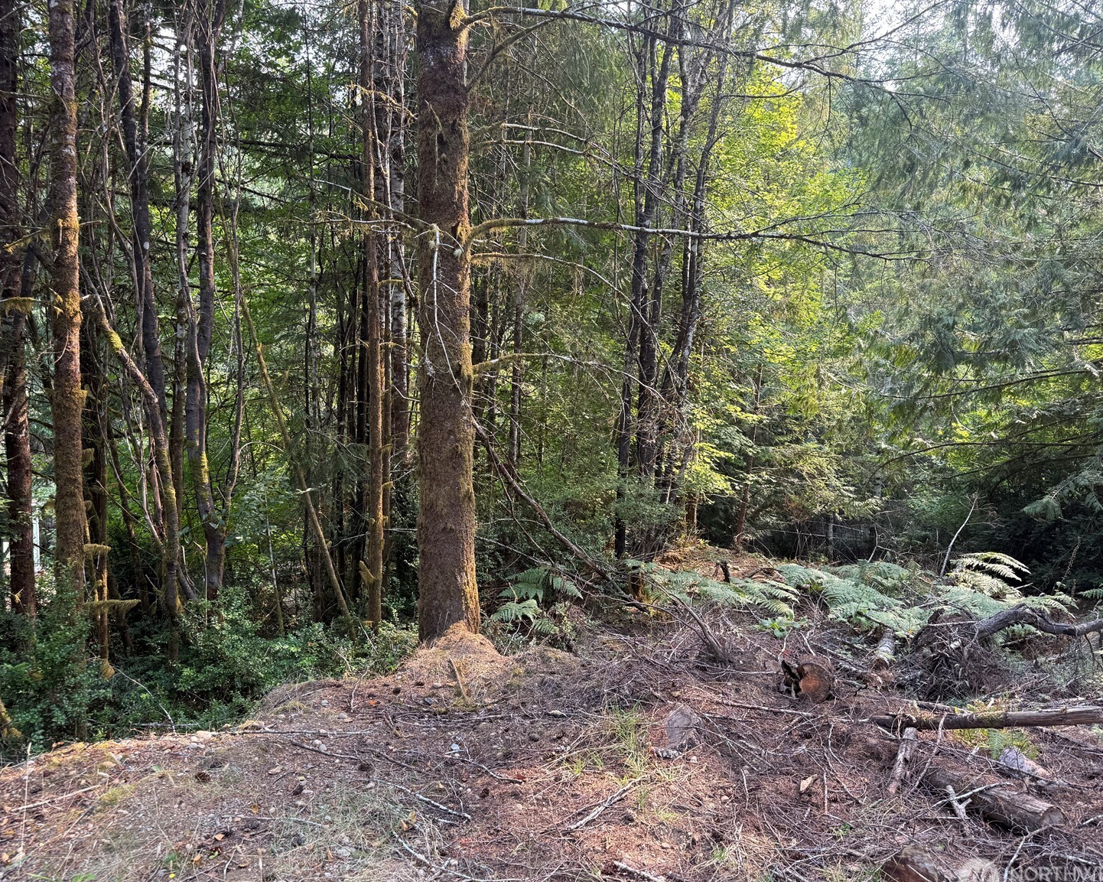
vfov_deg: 54.9
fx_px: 849
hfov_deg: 66.0
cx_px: 545
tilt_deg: -5.0
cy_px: 451
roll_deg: -1.9
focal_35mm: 26
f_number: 1.78
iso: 64
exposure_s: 1/180
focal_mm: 6.76
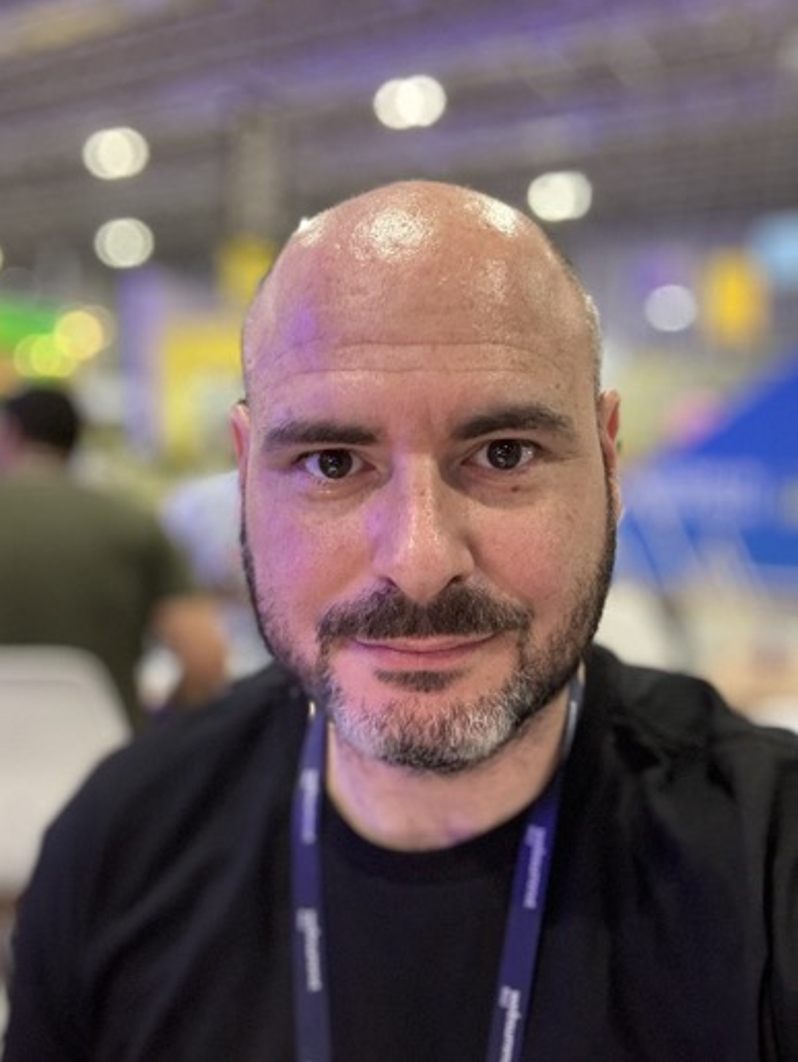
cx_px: 389
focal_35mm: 31
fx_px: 952
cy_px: 539
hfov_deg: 45.5
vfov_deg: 58.3
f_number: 1.9
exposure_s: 1/30
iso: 400
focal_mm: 2.69
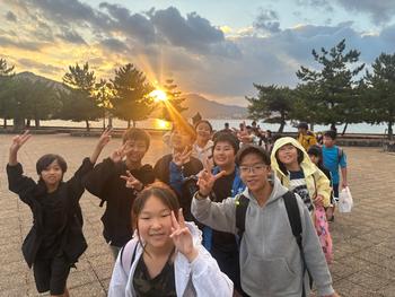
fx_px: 297
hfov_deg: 67.3
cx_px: 198
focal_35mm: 26
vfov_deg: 53.1
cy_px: 148
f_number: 1.6
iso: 40
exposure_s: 1/197
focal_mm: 5.96
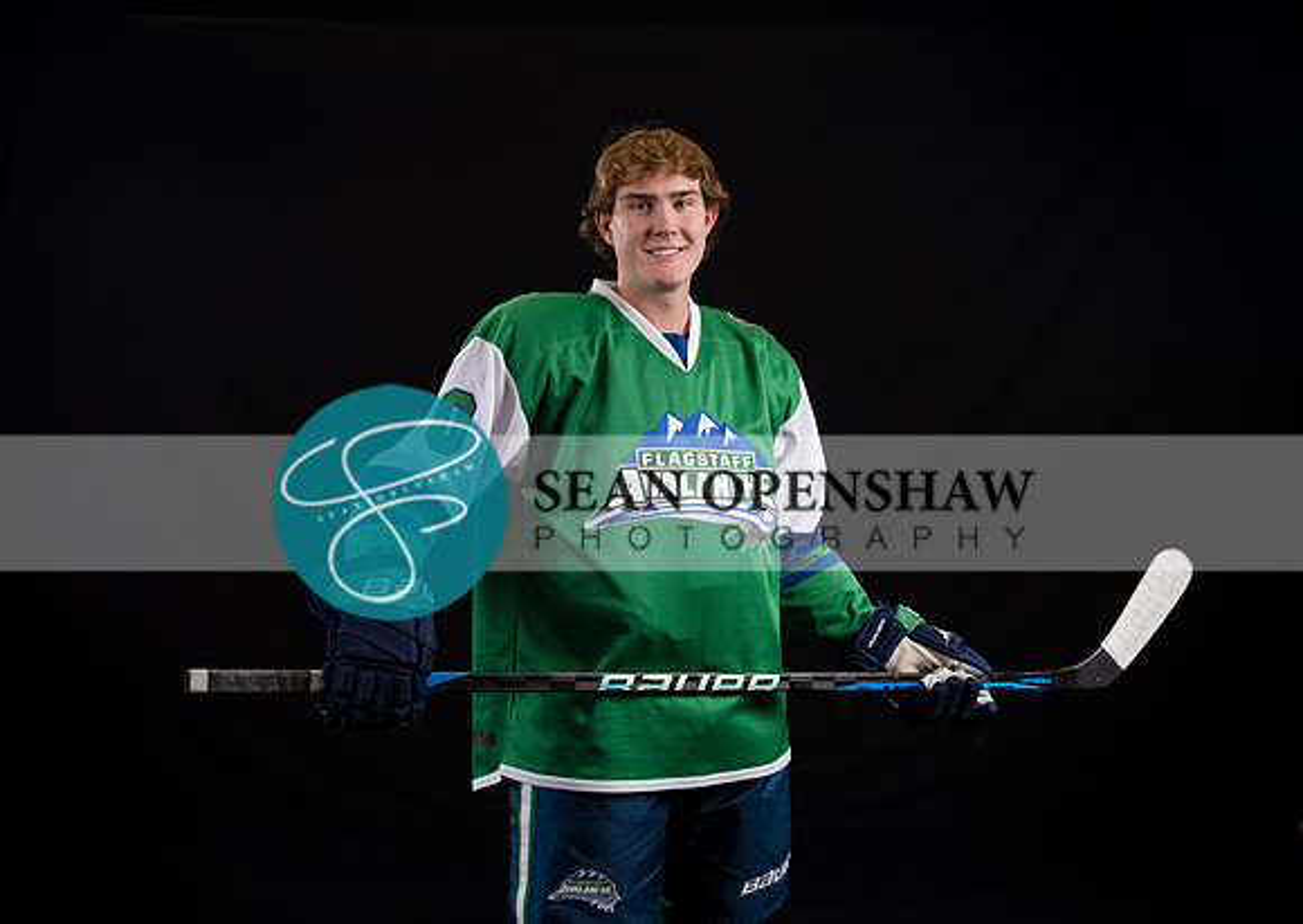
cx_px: 636
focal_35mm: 47
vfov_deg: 29.8
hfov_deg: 41.1
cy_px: 456
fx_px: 1737
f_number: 3.5
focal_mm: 44.6
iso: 80
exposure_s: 1/160
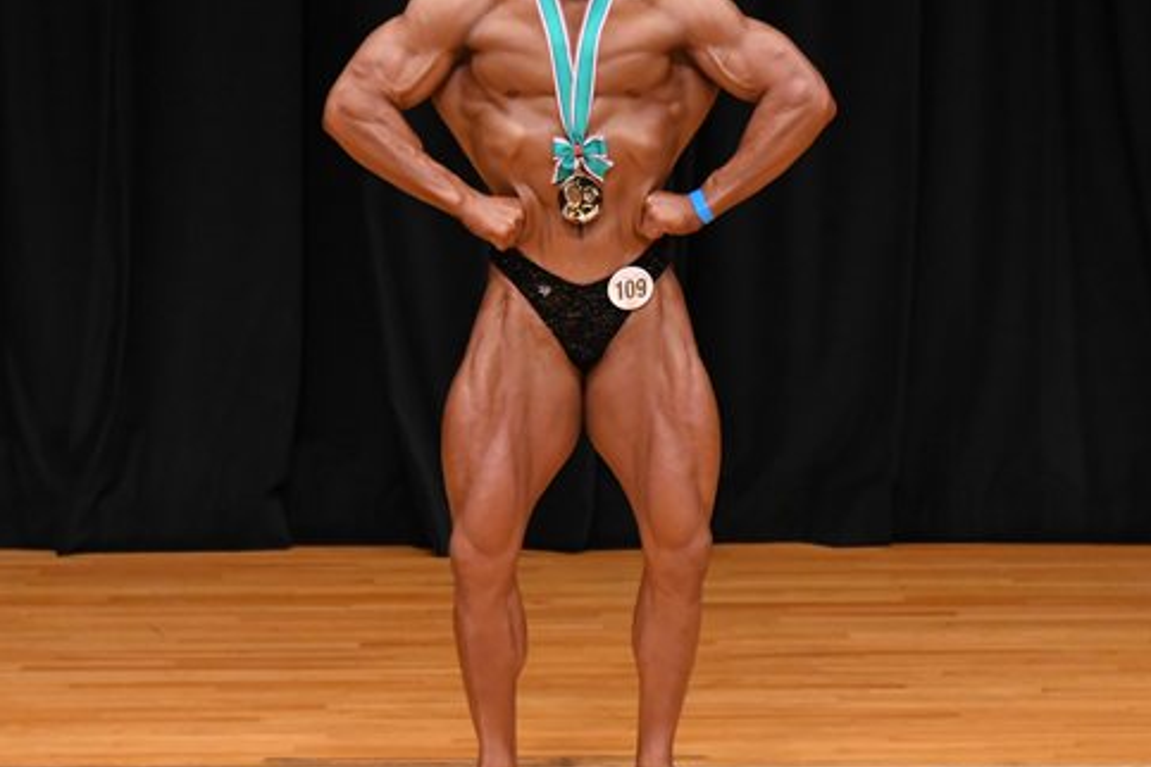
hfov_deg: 4.8
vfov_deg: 3.2
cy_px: 305
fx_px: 13843
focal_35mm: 433
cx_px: 554
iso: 3200
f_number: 5.6
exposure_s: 1/400
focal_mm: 180
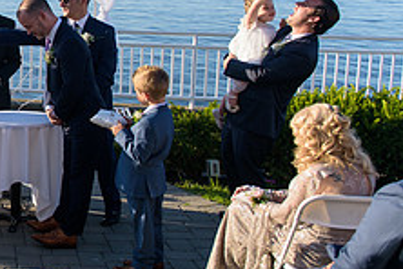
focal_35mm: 68
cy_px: 75
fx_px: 761
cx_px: -73
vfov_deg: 19.9
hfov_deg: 26.5
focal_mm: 26
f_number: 3.2
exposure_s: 1/1600
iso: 200
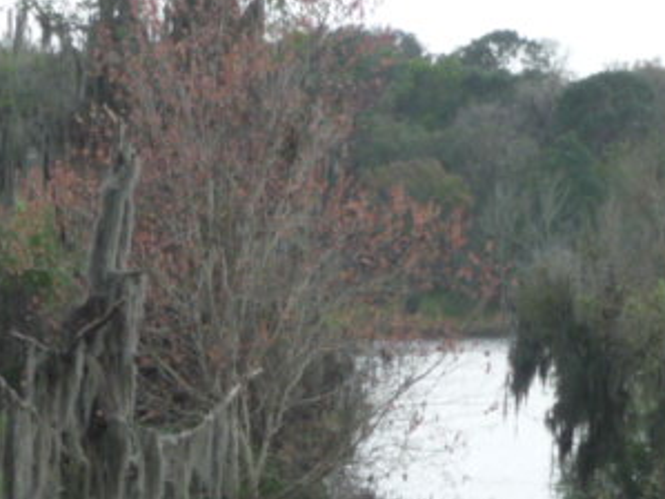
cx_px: 267
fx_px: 5876
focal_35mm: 306
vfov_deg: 4.9
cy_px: 410
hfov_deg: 6.5
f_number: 4.7
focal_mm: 15.2
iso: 100
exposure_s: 1/80
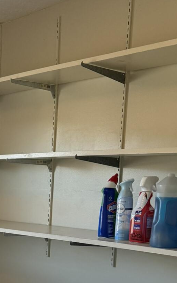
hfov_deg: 19.0
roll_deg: -0.1
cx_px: -68
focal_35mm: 62
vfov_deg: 31.5
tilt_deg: -7.0
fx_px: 479
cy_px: 253
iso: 200
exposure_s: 1/132
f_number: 1.78
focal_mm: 6.76
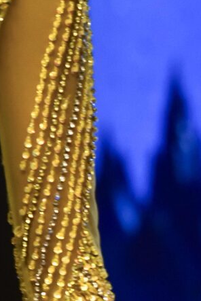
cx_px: -240
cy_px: 8
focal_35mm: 693
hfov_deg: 2.0
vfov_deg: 3.0
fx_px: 5794
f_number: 4.5
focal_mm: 120
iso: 1000
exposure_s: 1/160
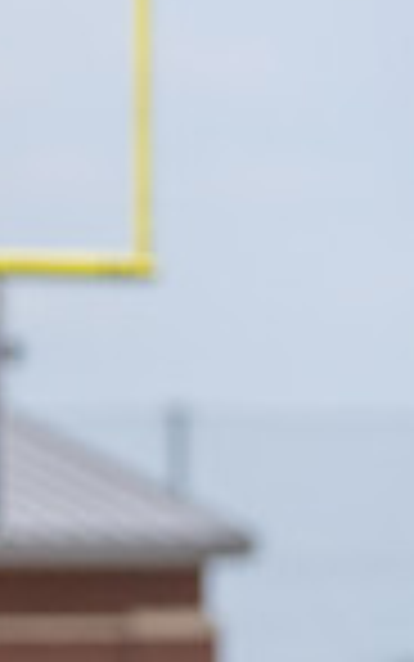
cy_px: 295
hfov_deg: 3.0
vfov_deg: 4.8
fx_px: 7863
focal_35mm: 436
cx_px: -662
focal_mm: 103
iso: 100
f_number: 3.2
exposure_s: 1/1250
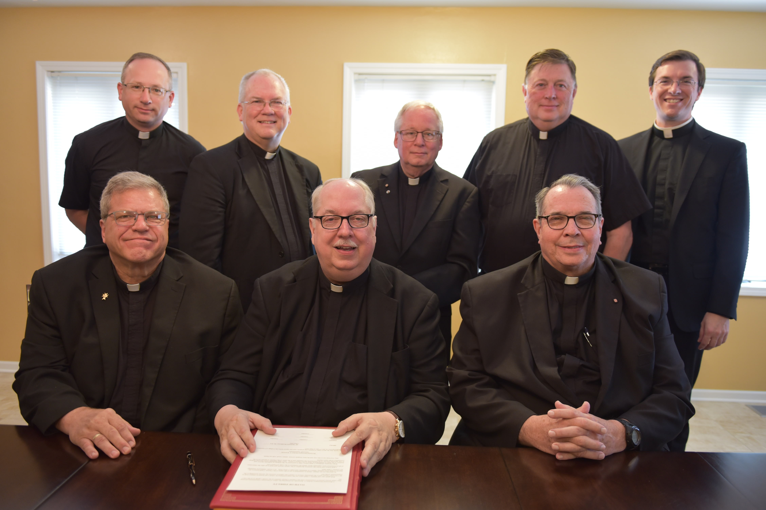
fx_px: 596
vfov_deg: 46.4
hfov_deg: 65.5
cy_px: 255
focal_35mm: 28
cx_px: 383
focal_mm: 28
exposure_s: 1/60
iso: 1100
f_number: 2.8
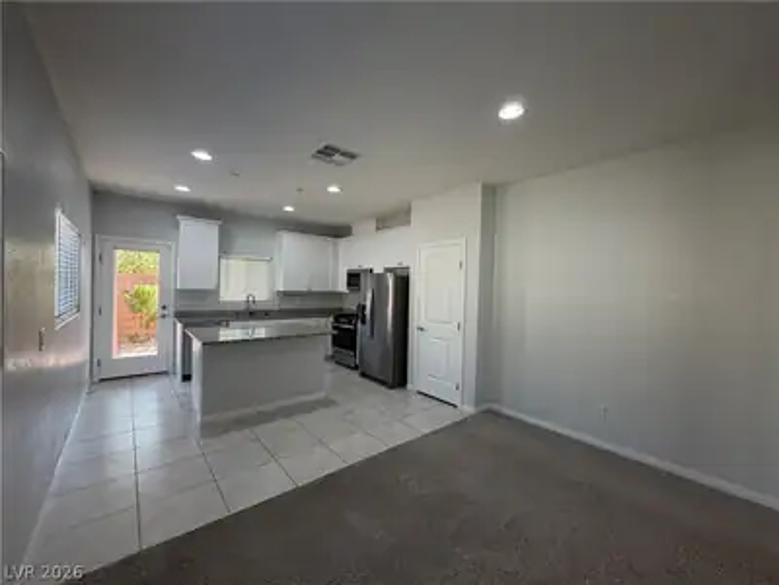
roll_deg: -1.4
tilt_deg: -1.0
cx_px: 390
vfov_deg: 85.7
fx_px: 315
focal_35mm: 14
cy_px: 292
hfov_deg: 102.1
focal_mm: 2.22
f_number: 2.2
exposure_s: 1/120
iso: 125
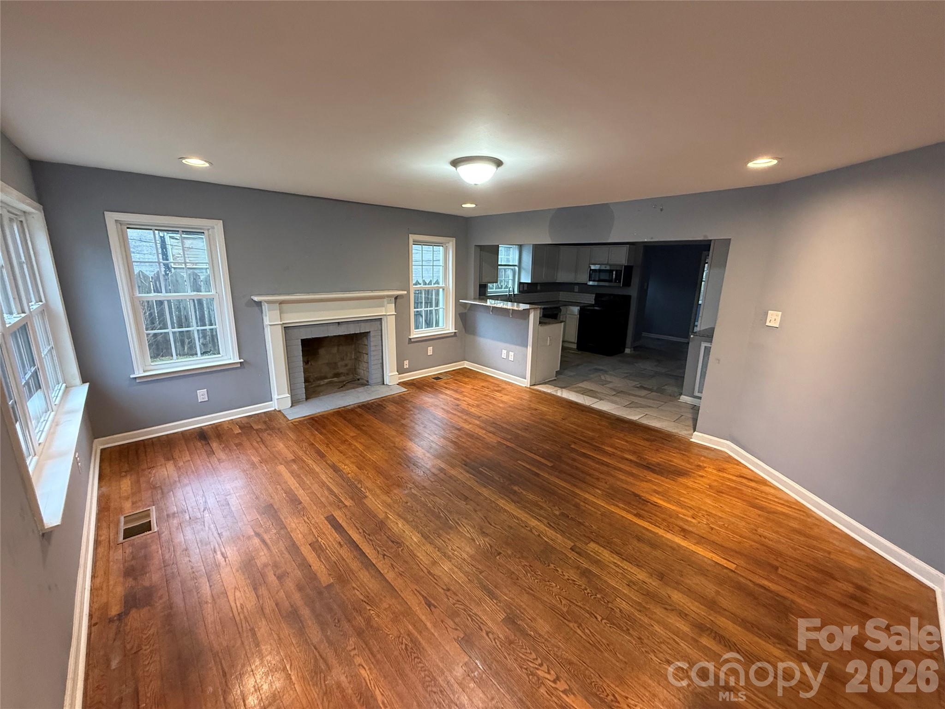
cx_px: 472
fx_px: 382
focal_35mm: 14
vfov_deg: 85.7
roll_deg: -1.6
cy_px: 354
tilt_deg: -13.5
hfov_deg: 102.1
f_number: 2.2
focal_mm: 2.22
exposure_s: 1/60
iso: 500
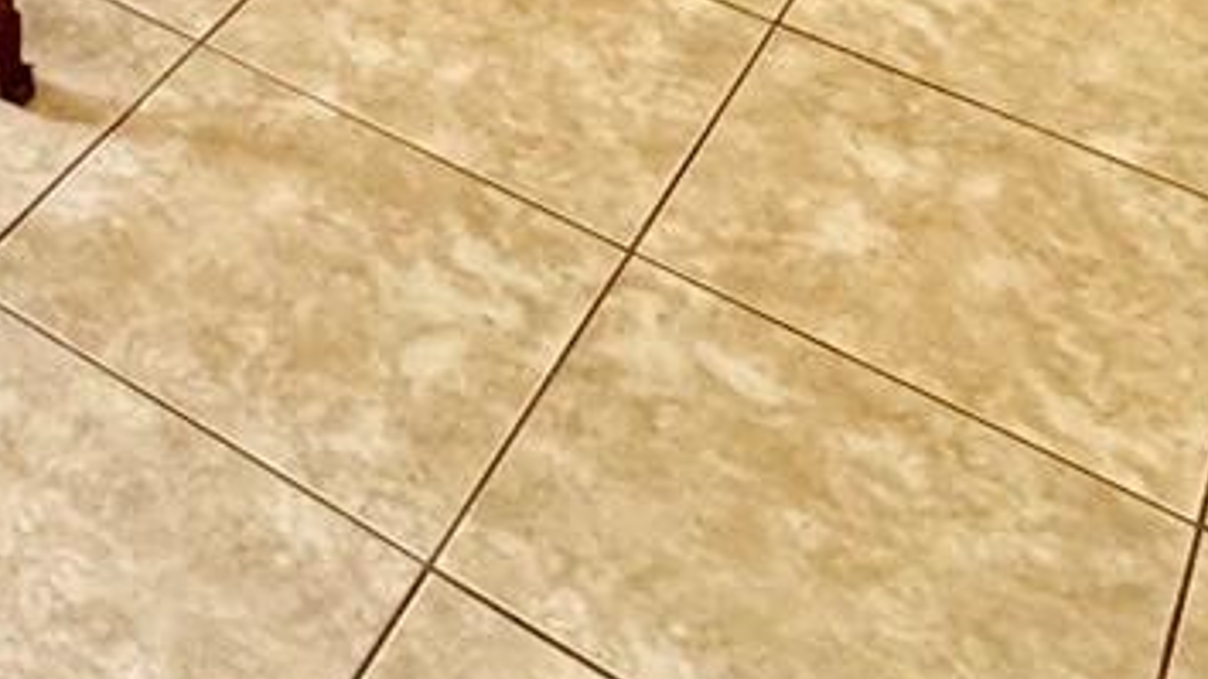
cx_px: -304
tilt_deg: -17.0
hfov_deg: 26.5
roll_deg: -0.3
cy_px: -778
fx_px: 2210
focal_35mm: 69
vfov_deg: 14.0
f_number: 2.2
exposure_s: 1/60
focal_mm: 2.22
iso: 320
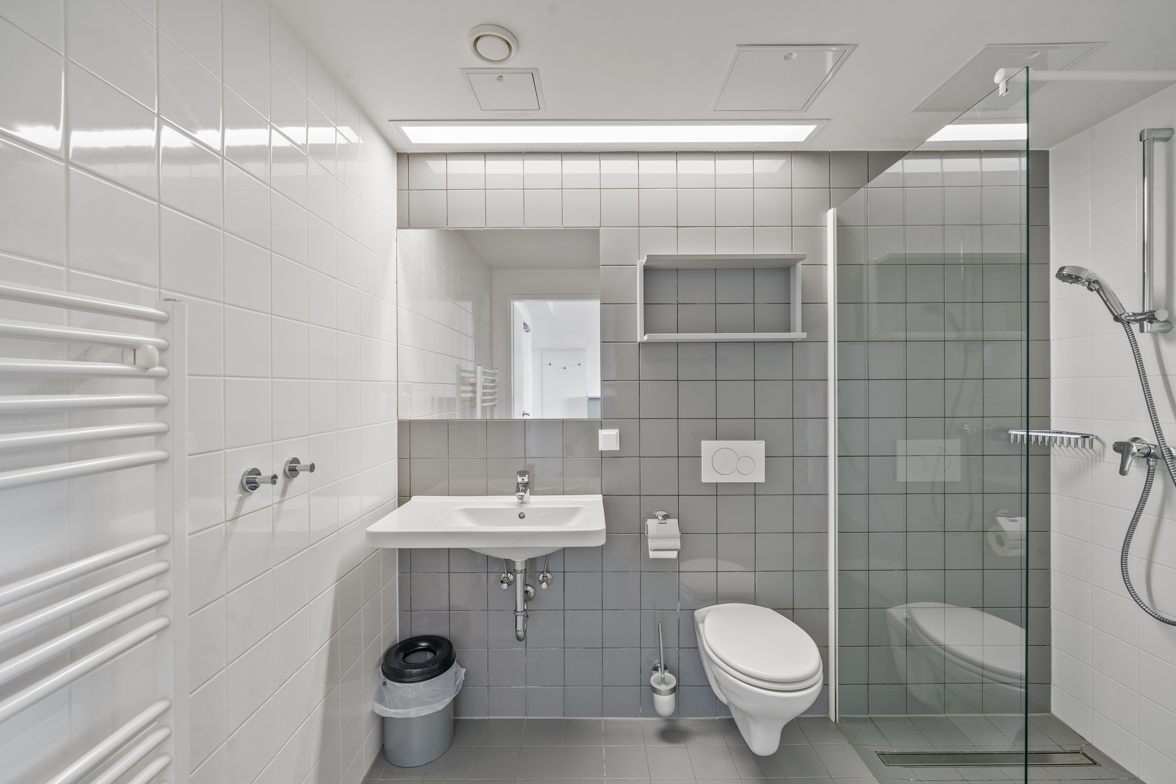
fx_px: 457
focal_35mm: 14
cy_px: 392
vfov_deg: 81.2
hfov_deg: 104.3
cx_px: 588
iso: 200
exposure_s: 1/2.5
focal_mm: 14
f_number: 8
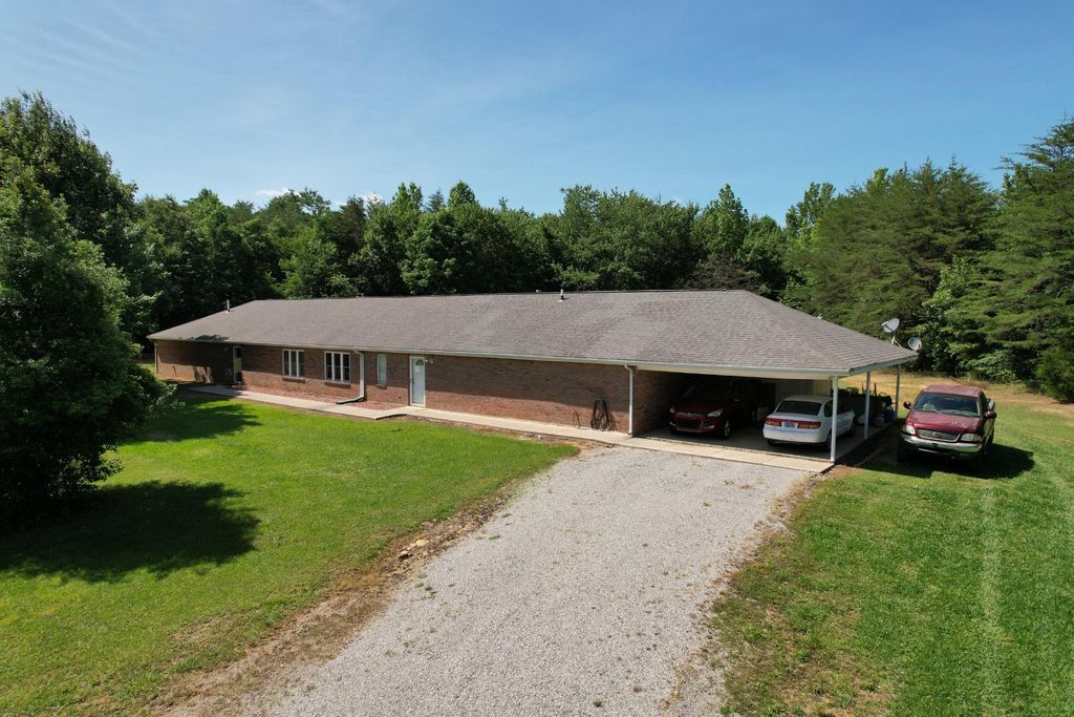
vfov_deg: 57.2
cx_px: 537
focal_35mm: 22
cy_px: 358
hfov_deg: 78.6
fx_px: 656
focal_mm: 8.38
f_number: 2.8
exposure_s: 1/240
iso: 100
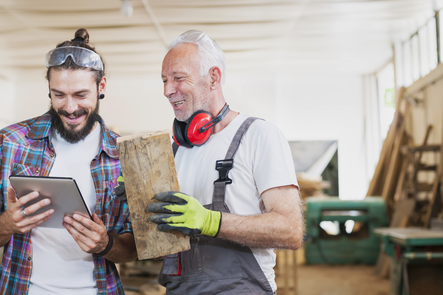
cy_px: 155
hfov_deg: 29.2
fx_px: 849
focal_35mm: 69
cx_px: 204
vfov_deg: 19.7
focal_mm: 50
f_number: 2.8
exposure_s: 1/125
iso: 400
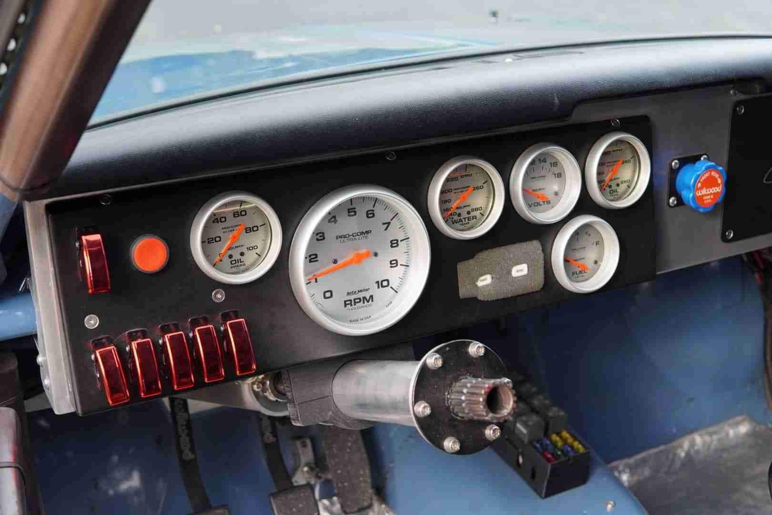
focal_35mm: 45
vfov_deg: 29.9
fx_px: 965
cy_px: 258
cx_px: 386
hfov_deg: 43.6
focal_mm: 30
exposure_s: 1/60
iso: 250
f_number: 4
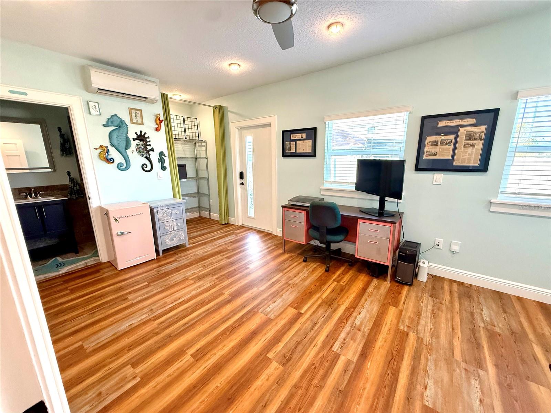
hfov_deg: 102.1
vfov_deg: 85.7
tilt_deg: -12.3
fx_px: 223
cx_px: 276
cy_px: 206
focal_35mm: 14
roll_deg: +0.4
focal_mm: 2.22
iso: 320
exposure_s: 1/120
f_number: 2.2
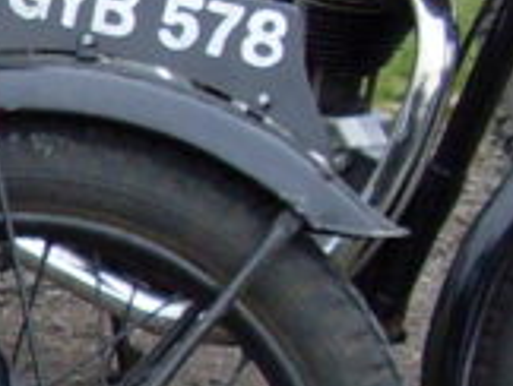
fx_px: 3562
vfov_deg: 6.1
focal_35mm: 240
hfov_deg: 7.3
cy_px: 588
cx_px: -1039
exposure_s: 1/350
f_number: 2.8
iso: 80
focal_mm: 6.3
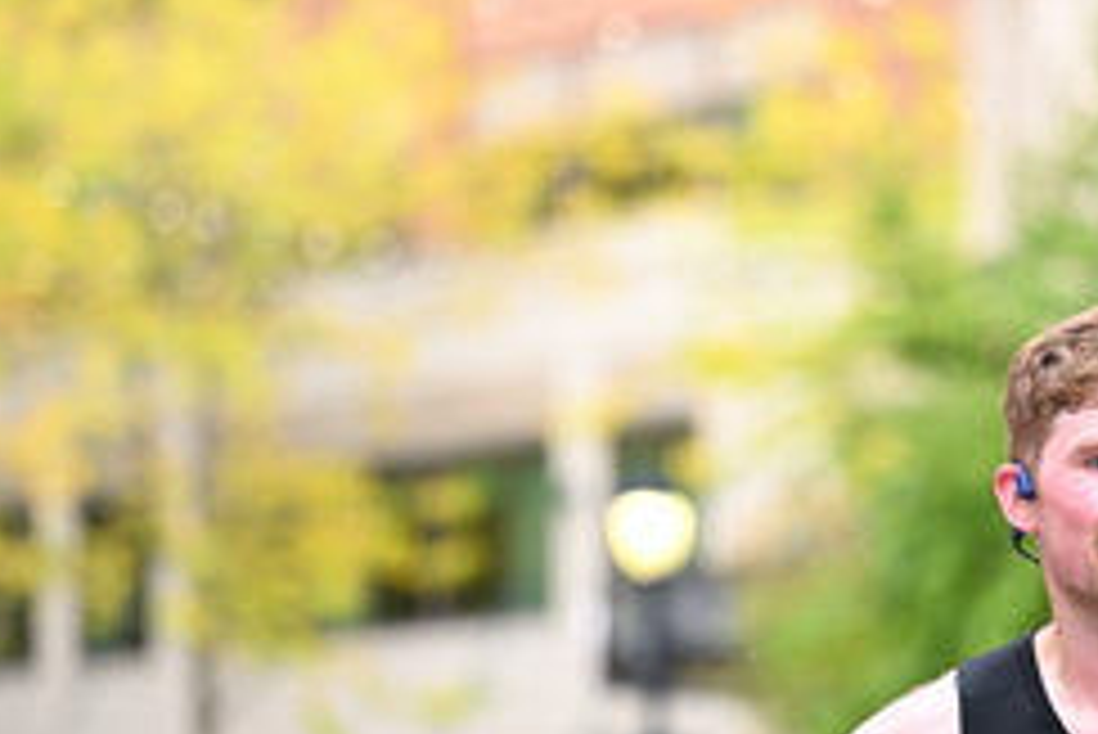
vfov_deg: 4.9
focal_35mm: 282
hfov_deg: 7.3
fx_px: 8606
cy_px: 493
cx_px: 878
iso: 1250
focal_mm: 125
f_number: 2.8
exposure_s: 1/1250
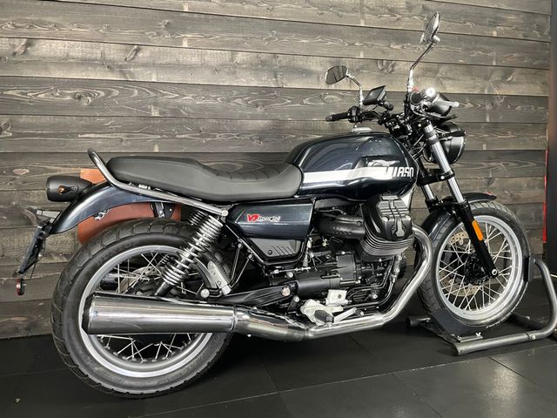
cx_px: 278
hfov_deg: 67.3
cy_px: 209
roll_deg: +1.7
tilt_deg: -5.2
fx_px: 418
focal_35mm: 26
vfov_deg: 53.1
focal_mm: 4.2
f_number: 1.6
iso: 400
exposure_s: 1/50
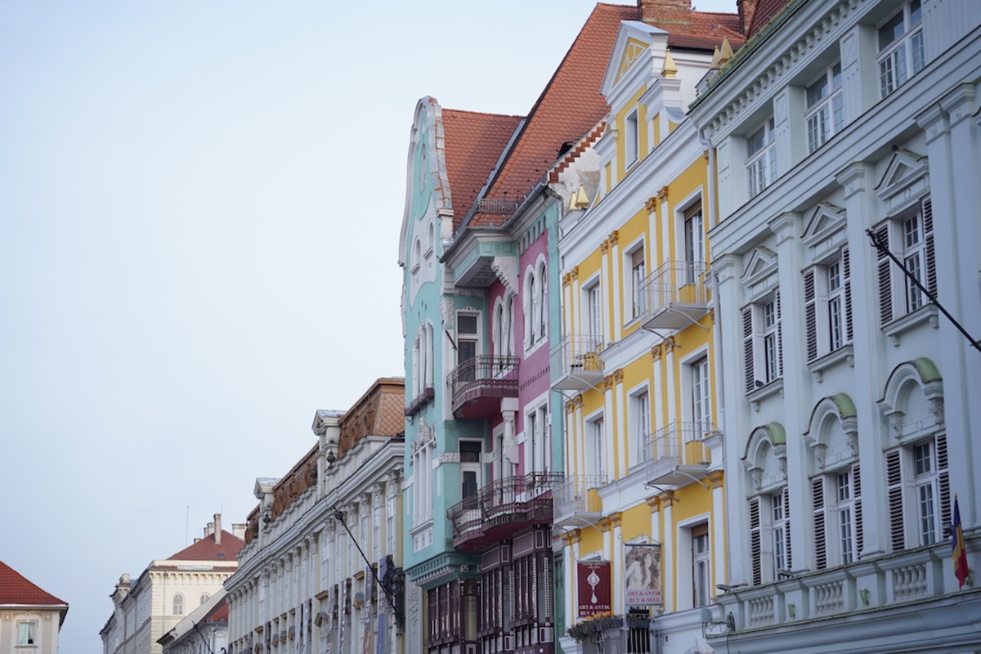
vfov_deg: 19.5
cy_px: 327
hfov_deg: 28.8
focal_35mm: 70
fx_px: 1907
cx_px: 490
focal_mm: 70
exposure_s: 1/320
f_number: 2.8
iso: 100
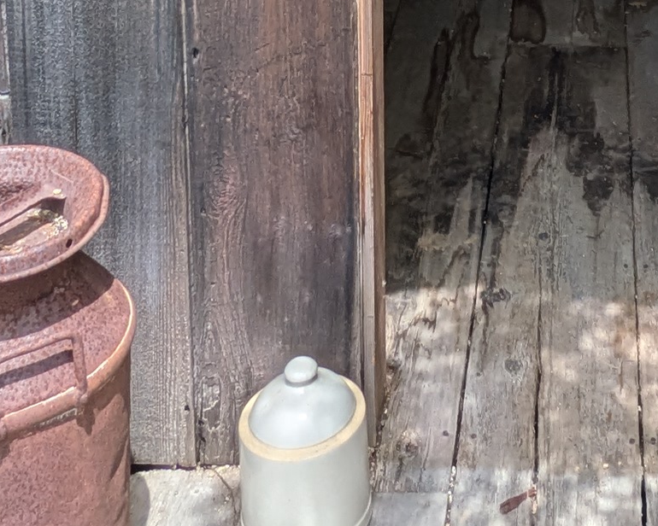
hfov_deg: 25.9
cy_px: -413
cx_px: 586
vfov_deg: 17.6
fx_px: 1383
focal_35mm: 71
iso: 49
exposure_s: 1/418
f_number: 2.2
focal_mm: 1.83
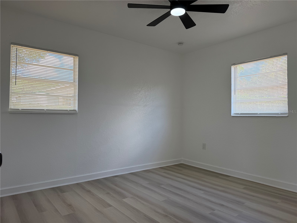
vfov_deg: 56.8
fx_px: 206
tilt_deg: +1.7
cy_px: 112
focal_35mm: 24
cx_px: 148
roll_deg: +0.0
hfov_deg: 71.6
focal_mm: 6.76
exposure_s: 1/212
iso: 80
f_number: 1.78
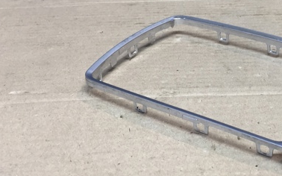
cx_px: 236
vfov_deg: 24.8
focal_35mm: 52
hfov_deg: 37.1
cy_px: 74
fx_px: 400
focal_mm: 4.15
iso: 50
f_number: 2.2
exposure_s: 1/33
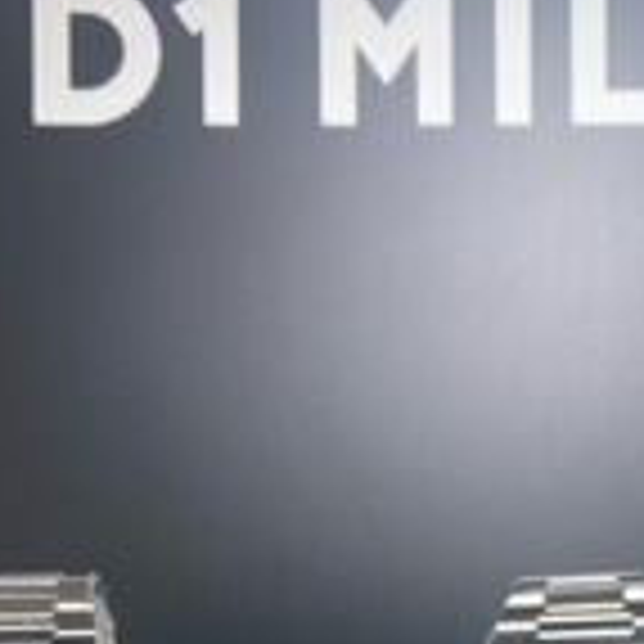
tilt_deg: +2.1
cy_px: 901
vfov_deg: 15.8
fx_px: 2168
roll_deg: +0.7
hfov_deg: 16.6
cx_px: 599
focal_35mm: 103
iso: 50
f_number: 1.8
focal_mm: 4.25
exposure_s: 1/100
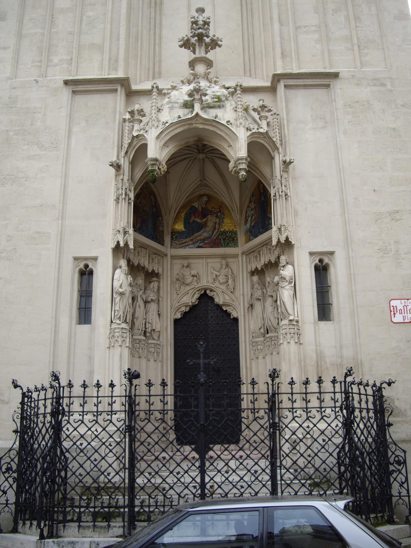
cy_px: 274
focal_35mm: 38
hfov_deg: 37.7
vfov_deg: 49.0
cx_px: 206
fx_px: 602
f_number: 2.8
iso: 100
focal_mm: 7.9
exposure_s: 1/200
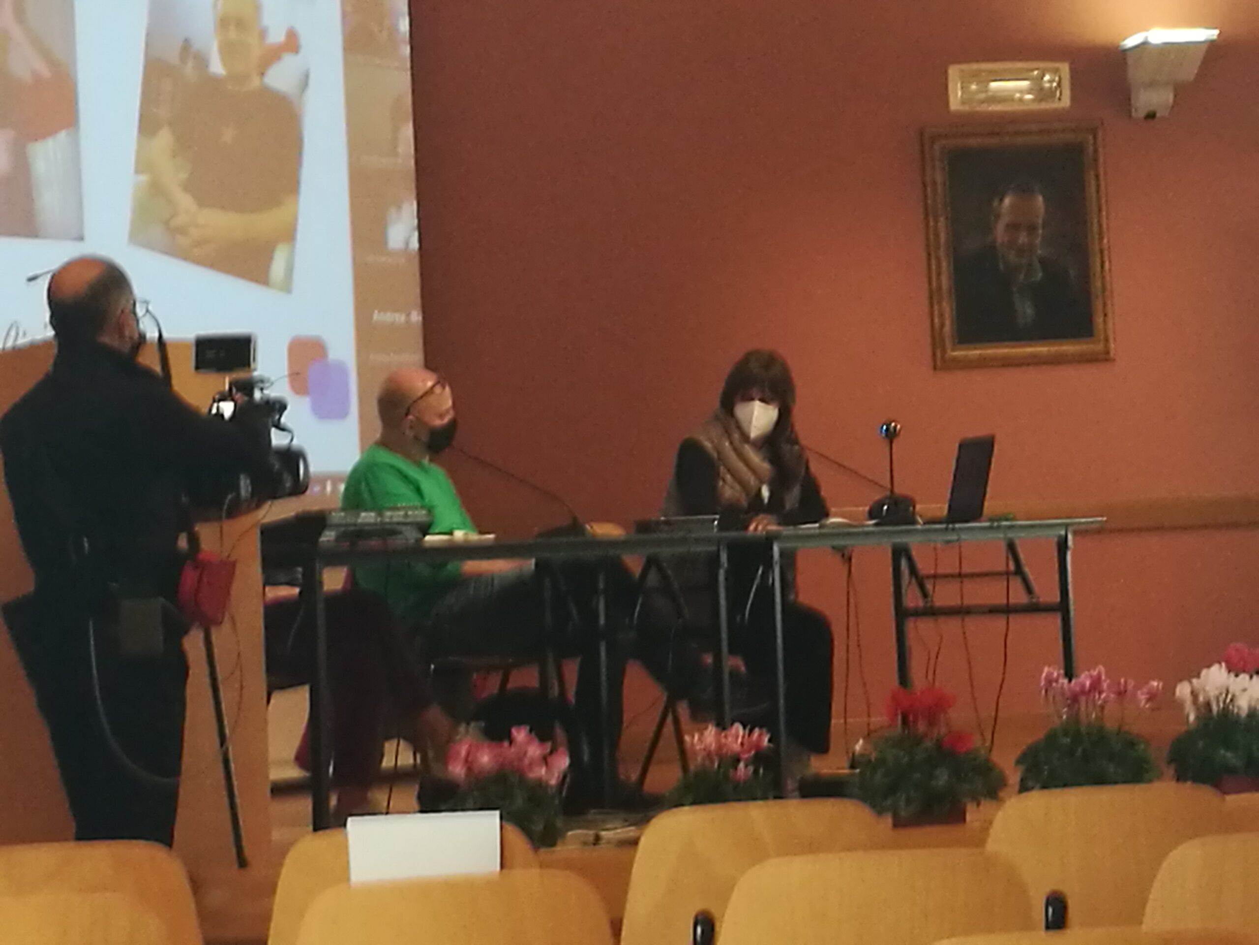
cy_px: 472
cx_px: 630
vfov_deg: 13.7
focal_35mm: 108
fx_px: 3928
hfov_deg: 18.2
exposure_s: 1/33.3
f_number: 2.2
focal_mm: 4.5
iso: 160
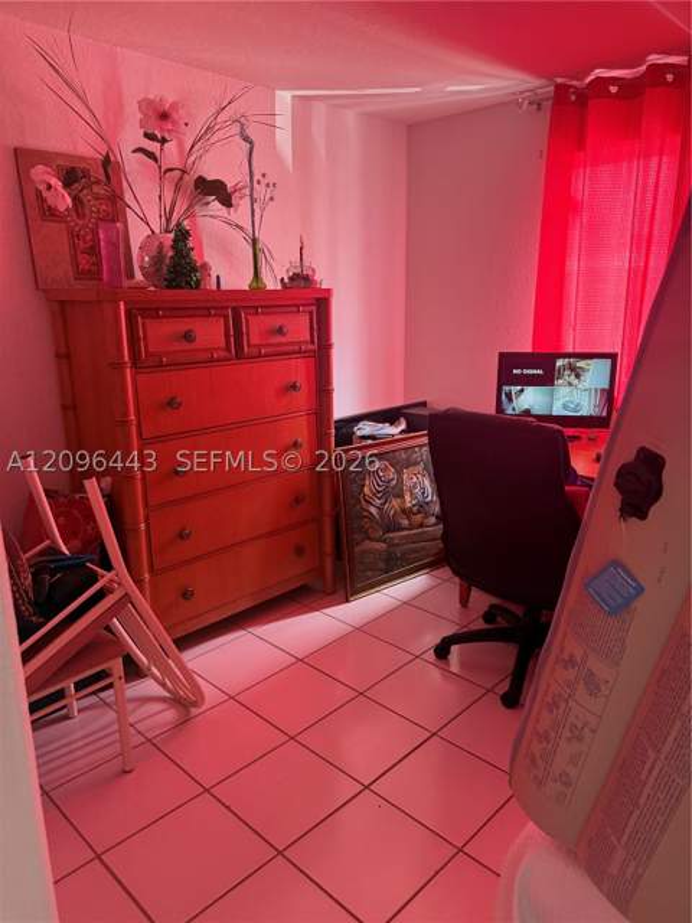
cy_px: 462
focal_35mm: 24
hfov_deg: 56.8
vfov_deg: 71.6
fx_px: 640
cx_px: 346
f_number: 1.78
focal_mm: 6.76
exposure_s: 1/60
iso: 320
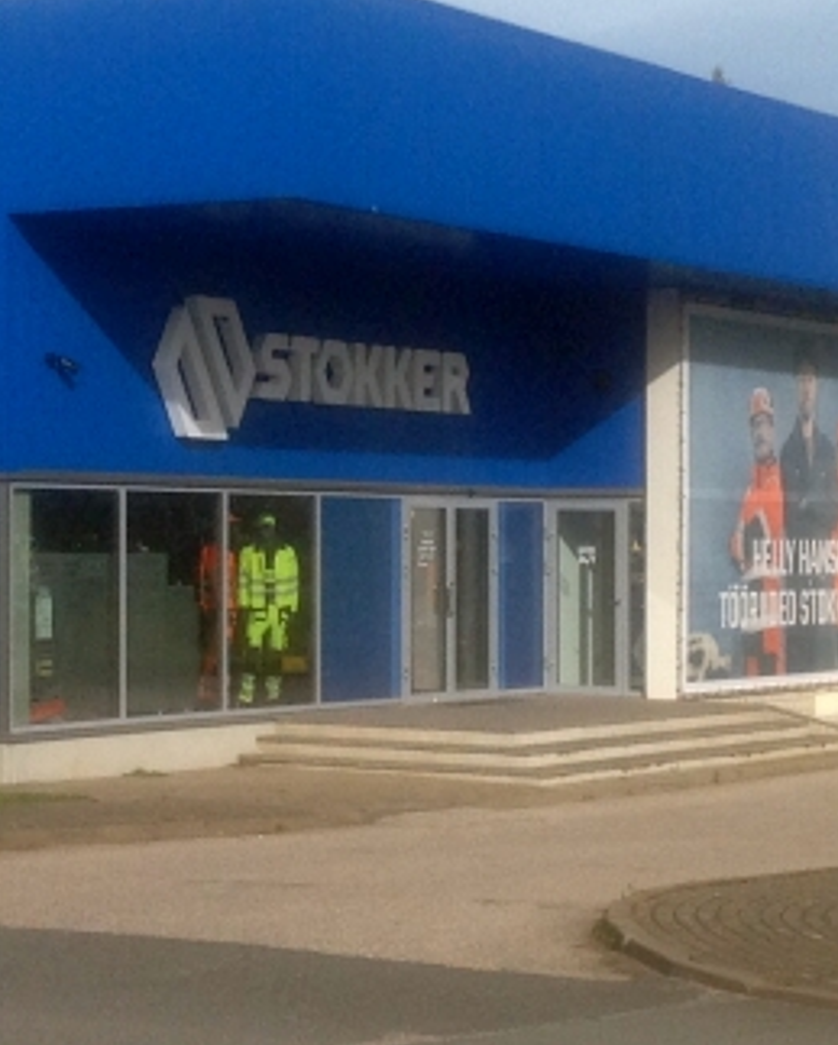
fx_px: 3343
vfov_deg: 17.8
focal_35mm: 108
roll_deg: -0.5
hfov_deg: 14.3
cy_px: 552
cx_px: 320
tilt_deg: -3.6
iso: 50
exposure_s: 1/1681
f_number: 2.4
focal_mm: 4.28
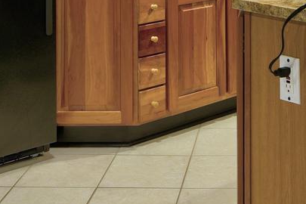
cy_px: -164
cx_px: 264
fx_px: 688
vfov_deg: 14.7
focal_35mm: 81
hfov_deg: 24.5
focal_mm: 16
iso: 200
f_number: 5.6
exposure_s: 1/2
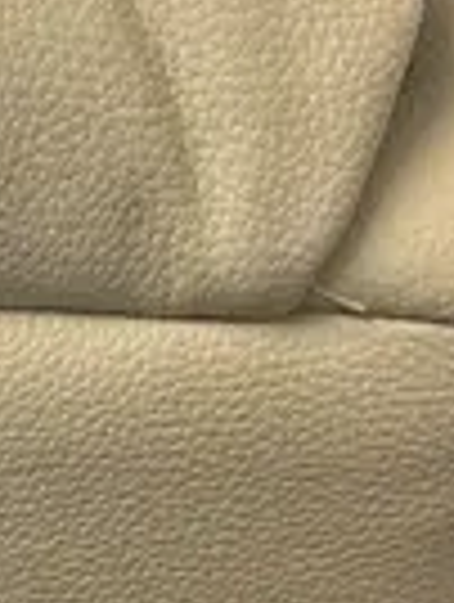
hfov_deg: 7.1
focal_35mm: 183
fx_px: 3190
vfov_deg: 10.1
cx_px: -1007
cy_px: 1120
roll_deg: +1.0
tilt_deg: -30.0
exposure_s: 1/100
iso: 200
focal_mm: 6.86
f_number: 1.78
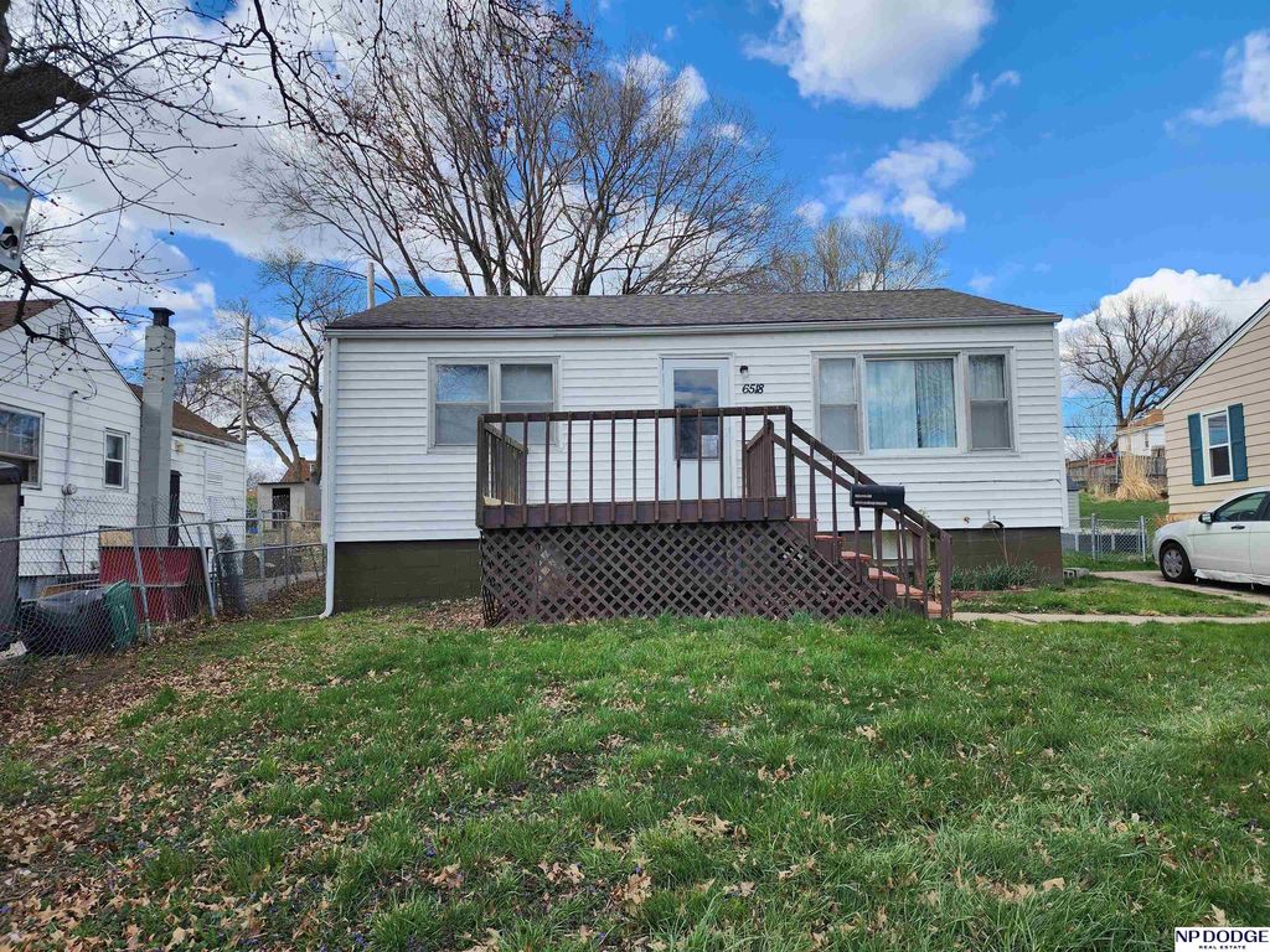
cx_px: 635
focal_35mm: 23
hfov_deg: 73.9
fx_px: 844
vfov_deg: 58.9
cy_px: 476
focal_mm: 6.4
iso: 12
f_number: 1.8
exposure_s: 1/559
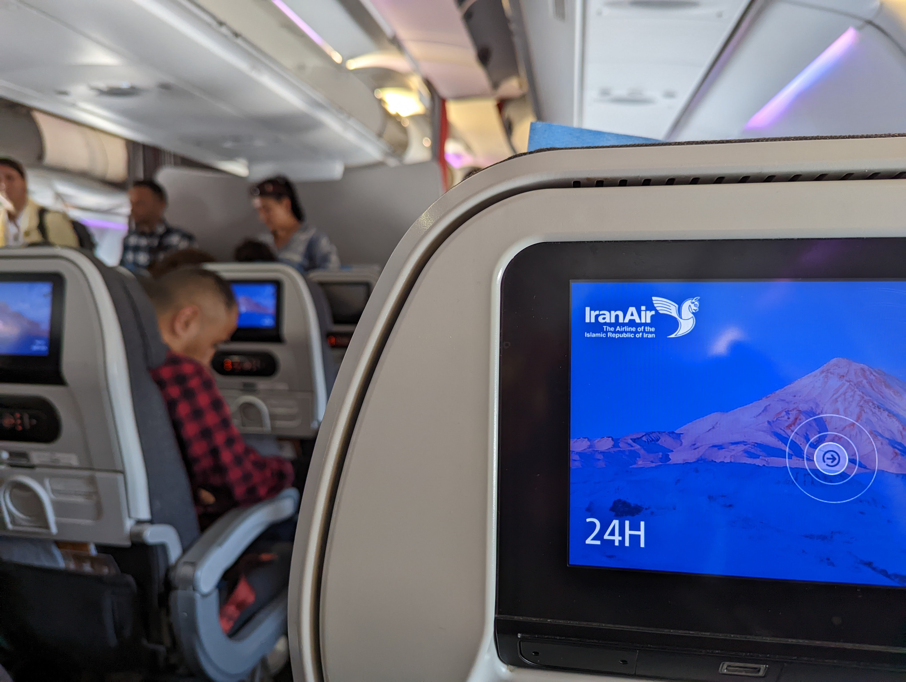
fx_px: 629
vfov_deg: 56.9
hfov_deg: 71.5
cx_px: 453
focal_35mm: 24
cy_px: 341
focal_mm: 6.81
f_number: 1.85
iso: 618
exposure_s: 1/190
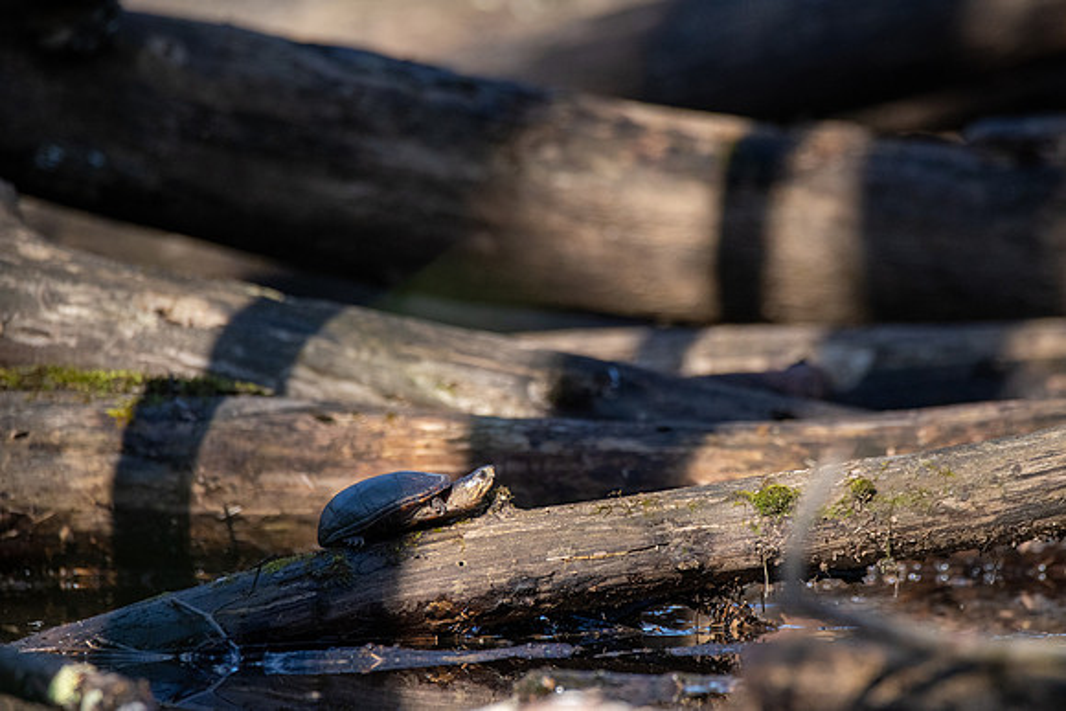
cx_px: 633
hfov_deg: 2.9
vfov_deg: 1.9
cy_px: 400
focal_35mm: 720
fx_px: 21321
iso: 1000
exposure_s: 1/800
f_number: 8
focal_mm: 600
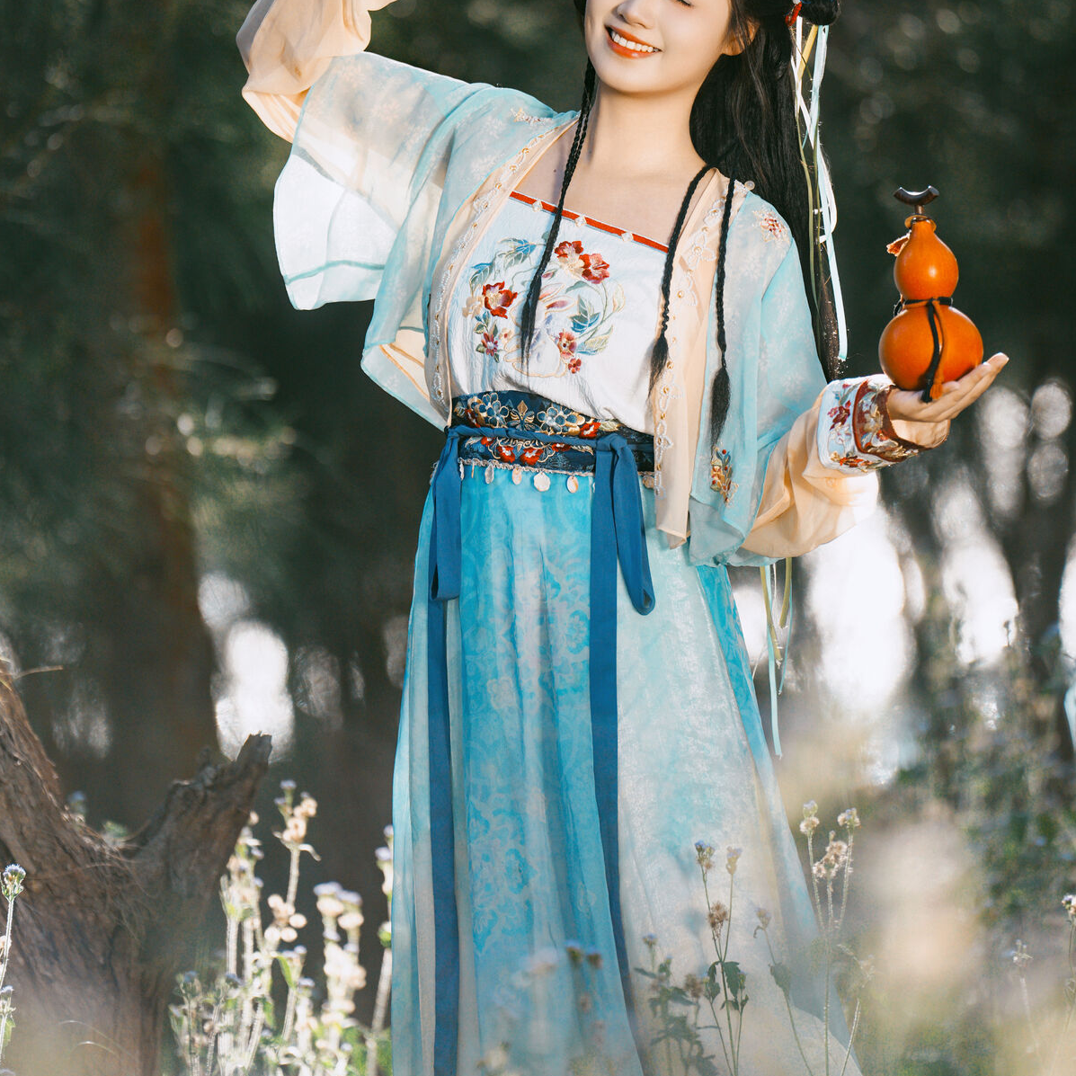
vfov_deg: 7.1
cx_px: 538
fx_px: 8722
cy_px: 360
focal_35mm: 248
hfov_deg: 7.1
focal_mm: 194
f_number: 2.8
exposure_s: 1/1000
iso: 400
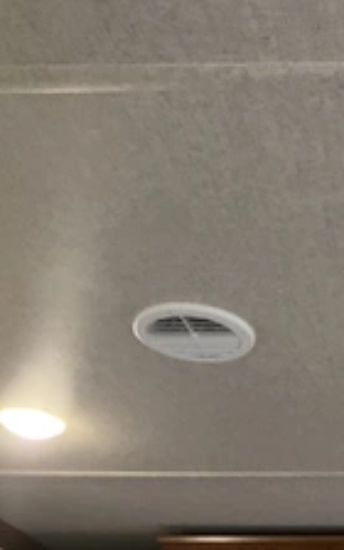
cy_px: 273
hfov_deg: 21.2
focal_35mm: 55
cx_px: 455
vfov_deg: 36.9
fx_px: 825
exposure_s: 1/30
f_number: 1.8
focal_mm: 3
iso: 400
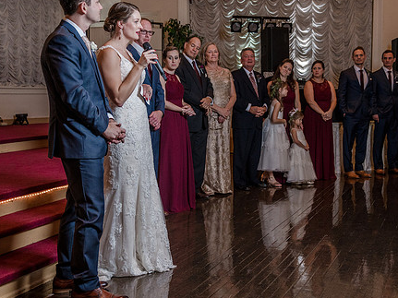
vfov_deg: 28.0
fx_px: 598
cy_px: 126
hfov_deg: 36.7
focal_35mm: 52
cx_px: 232
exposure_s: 1/100
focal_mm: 36
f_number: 4
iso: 2000
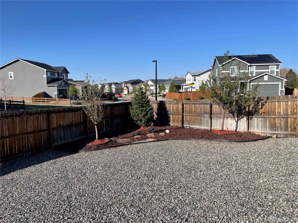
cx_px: 149
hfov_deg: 67.3
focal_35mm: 26
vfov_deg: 53.1
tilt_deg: -5.7
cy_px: 112
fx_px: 224
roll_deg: +0.7
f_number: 1.6
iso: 32
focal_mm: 4.2
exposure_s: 1/3300
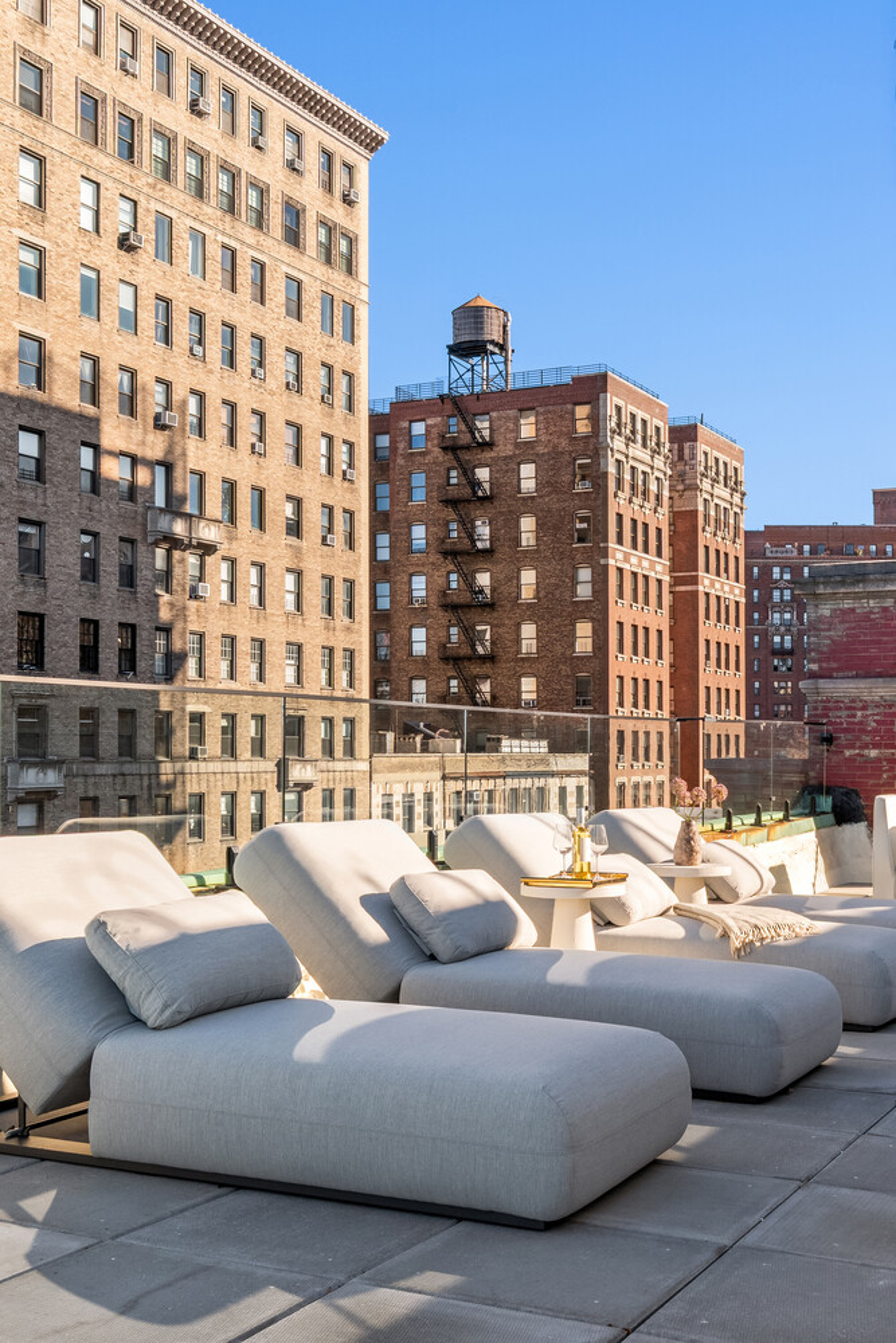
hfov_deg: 31.9
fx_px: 1567
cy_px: 672
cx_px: 448
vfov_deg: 46.4
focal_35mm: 42
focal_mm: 28
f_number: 18
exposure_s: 1/80
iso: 200
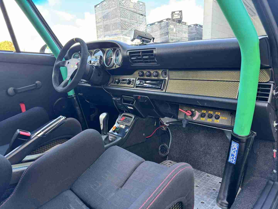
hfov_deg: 71.6
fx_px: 193
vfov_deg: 56.8
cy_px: 104
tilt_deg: -11.6
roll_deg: +0.5
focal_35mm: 24
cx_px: 139
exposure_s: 1/121
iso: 160
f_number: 1.78
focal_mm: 6.76
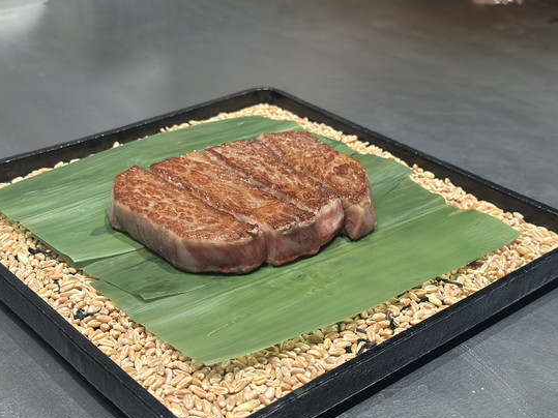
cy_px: 207
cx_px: 244
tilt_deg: -27.7
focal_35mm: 57
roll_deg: -1.8
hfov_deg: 33.7
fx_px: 919
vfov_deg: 25.6
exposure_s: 1/60
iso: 250
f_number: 1.78
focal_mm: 6.86
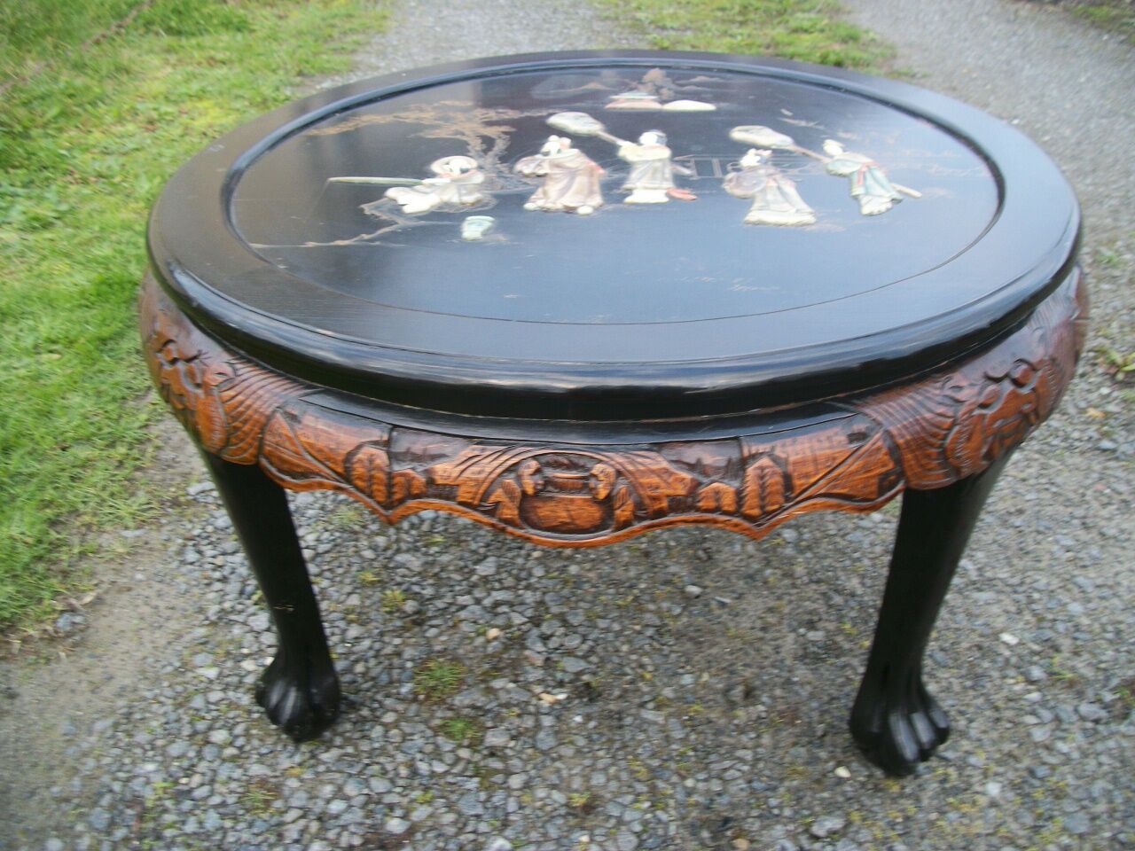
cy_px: 426
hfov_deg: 56.8
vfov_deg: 44.2
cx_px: 568
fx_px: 1049
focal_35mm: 32
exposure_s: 1/40
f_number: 2.9
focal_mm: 5.7
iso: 80
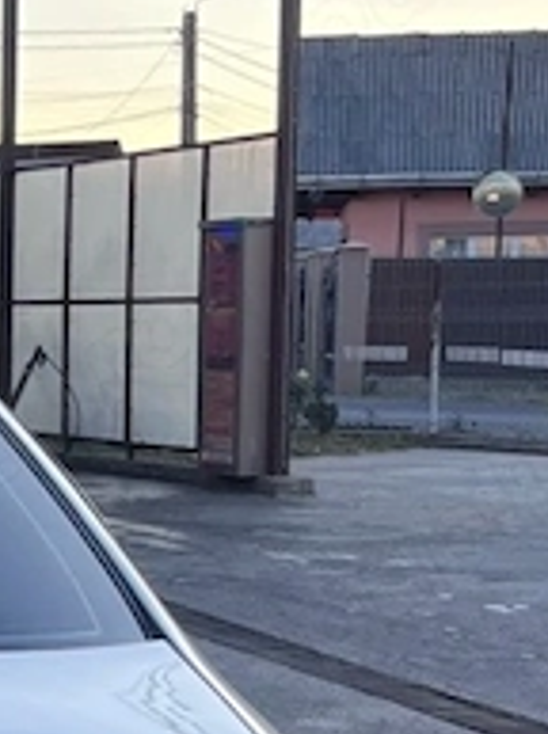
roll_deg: +0.3
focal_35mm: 108
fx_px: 2287
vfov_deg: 18.1
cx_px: -491
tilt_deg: -6.3
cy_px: 570
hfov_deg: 12.3
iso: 50
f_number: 1.6
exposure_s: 1/804
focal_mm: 5.1
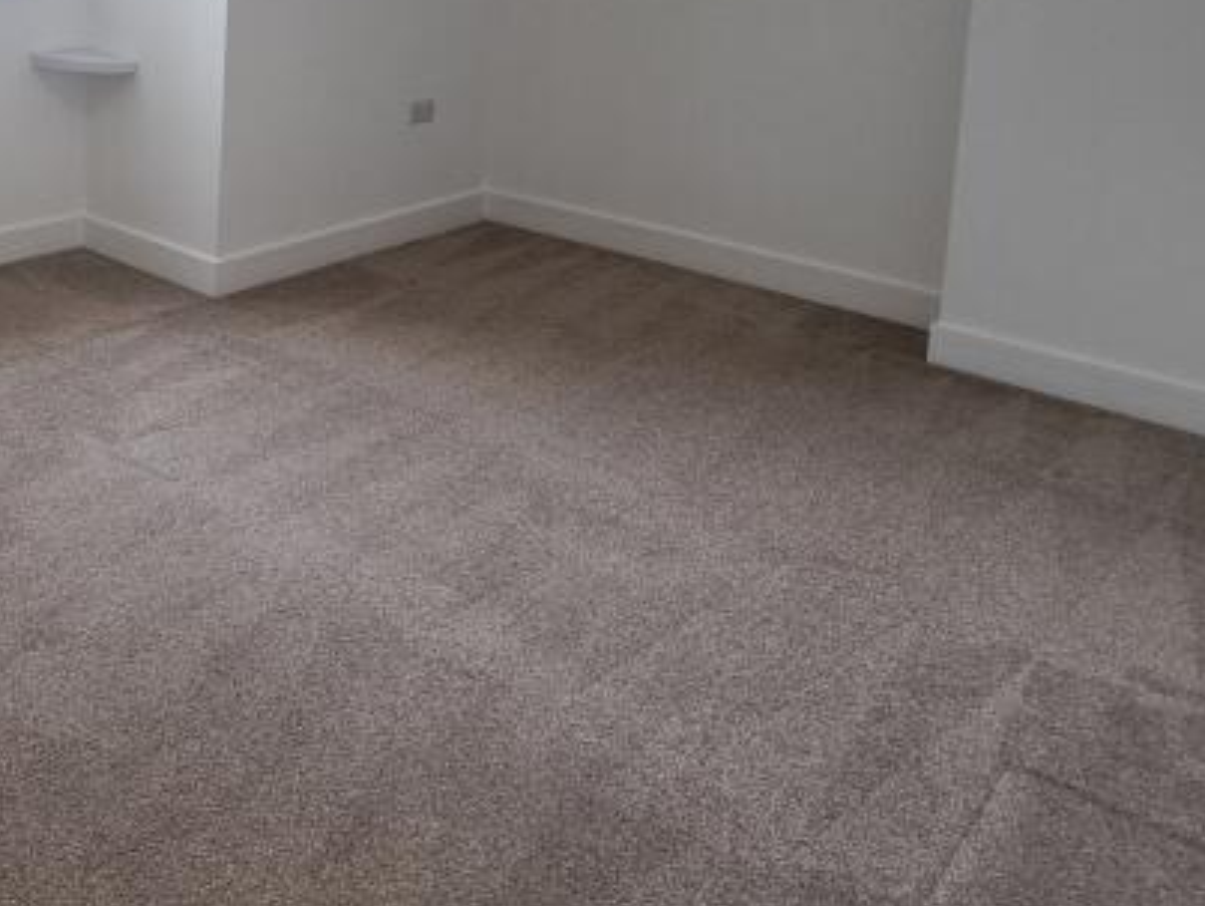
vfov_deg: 38.3
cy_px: 3
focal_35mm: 33
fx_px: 1150
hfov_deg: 49.6
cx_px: 135
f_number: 2.2
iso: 80
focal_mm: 1.74
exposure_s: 1/50
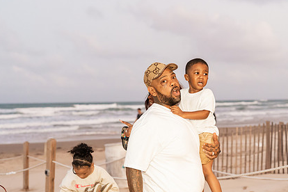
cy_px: 126
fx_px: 560
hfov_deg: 28.8
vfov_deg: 19.4
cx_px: 176
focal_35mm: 70
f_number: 2.8
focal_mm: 50
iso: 4000
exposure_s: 1/200
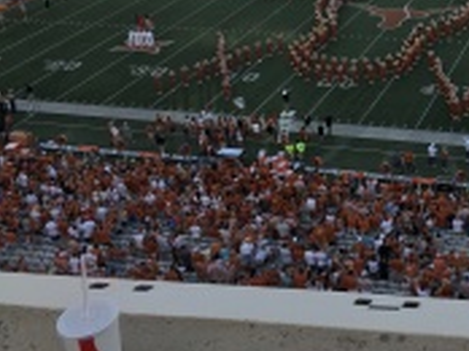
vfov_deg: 23.0
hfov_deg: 30.2
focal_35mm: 61
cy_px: -3
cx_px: 431
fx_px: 825
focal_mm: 4.15
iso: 25
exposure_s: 1/484
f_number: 2.2
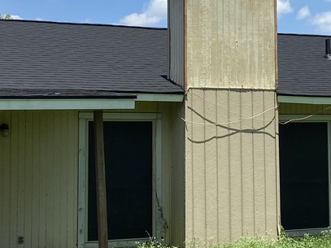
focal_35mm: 92
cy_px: 88
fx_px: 879
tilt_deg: +2.6
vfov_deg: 16.0
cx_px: 241
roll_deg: +0.6
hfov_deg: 21.2
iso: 32
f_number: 1.8
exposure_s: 1/2890
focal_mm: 4.25
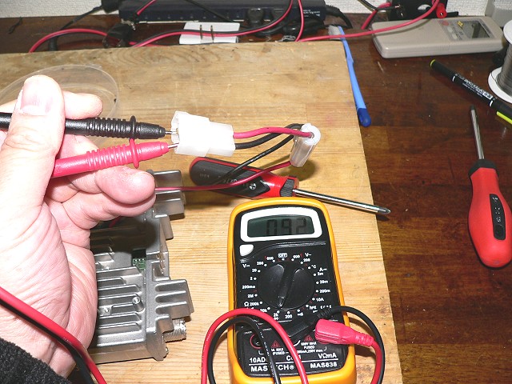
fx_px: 532
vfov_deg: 39.7
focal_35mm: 36
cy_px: 192
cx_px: 256
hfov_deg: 51.4
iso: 100
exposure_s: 1/30
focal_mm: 6
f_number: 2.8
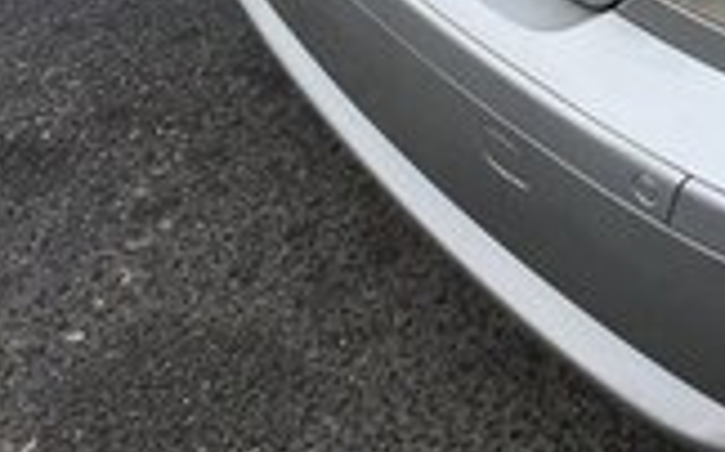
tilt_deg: -31.9
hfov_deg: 20.9
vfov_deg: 13.3
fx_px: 1856
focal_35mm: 94
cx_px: 819
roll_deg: -3.5
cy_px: -157
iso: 25
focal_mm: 4.15
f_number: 2.2
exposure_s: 1/439
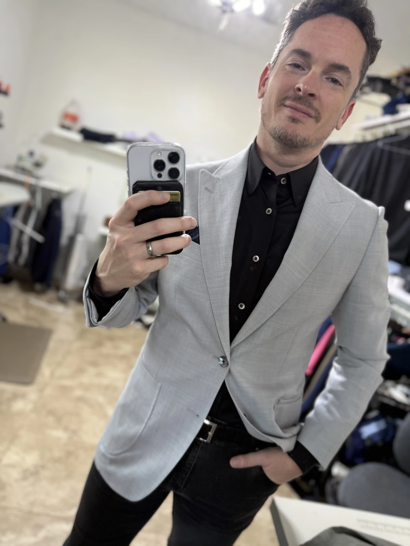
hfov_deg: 56.8
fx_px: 379
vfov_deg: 71.6
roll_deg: -16.6
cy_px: 273
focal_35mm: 24
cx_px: 205
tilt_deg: -12.1
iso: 125
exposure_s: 1/60
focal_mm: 6.76
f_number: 1.78
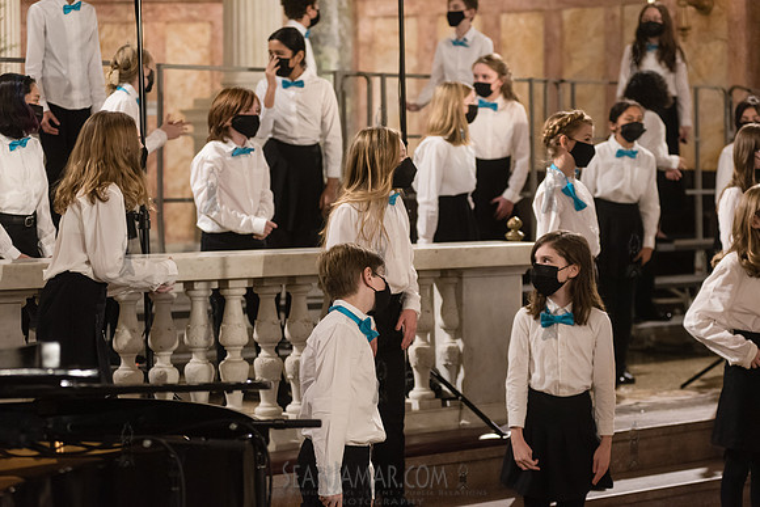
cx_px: 380
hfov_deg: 23.6
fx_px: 1816
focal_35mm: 86
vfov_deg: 15.9
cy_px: 254
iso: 4000
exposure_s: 1/200
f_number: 4
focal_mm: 86
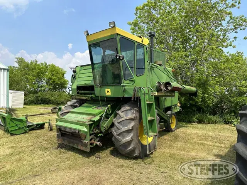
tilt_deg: +6.2
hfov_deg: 71.6
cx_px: 124
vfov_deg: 56.8
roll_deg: -0.1
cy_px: 92
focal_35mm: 24
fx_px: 171
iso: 80
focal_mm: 6.86
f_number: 1.78
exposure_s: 1/2882
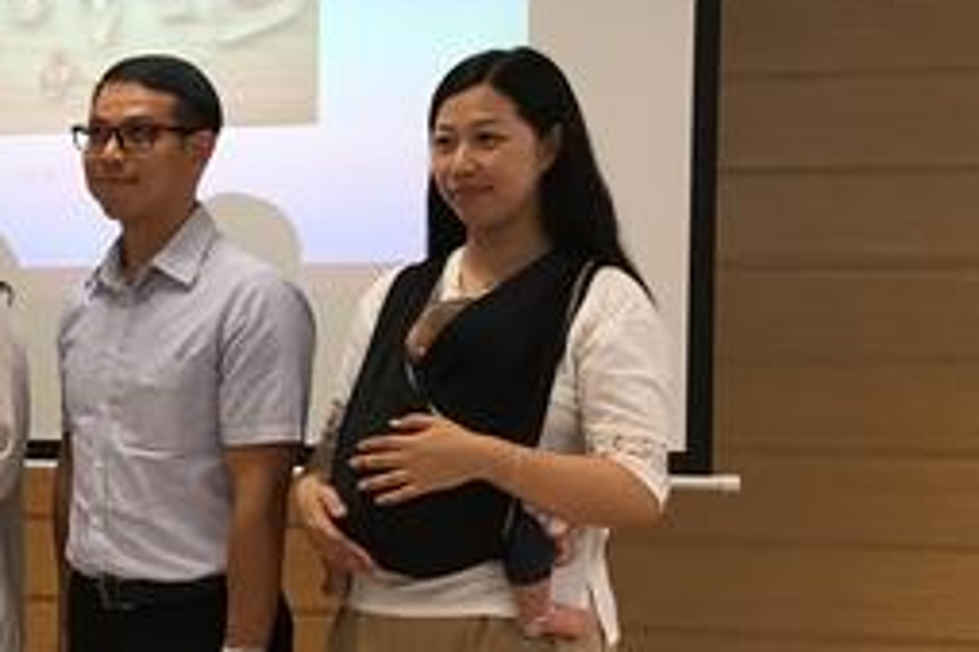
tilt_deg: -3.8
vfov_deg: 17.9
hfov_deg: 24.7
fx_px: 2065
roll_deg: -0.7
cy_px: 405
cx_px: -123
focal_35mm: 76
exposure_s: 1/33
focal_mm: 4.15
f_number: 2.2
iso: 50
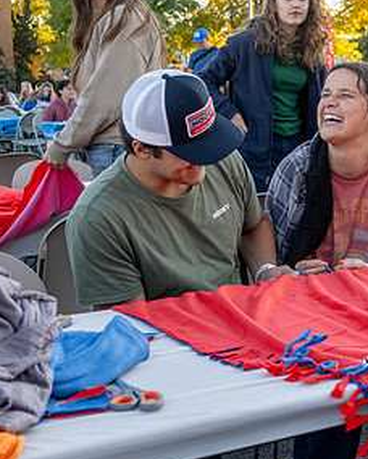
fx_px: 1019
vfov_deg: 25.4
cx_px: 251
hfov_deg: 20.4
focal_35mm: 75
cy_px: 224
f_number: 5
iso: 640
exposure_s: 1/200
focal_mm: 30
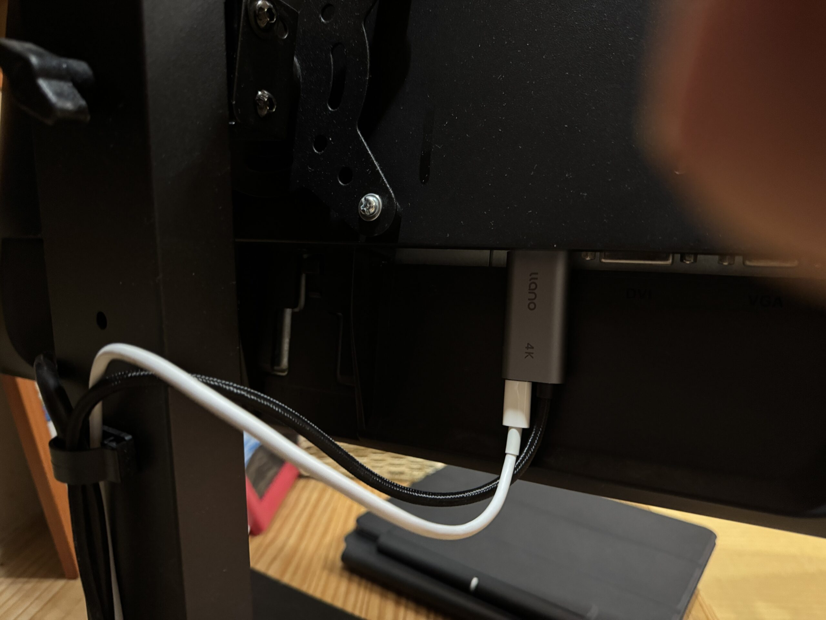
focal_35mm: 24
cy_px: 310
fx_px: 573
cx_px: 413
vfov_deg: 56.8
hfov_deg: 71.6
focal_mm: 6.76
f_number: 1.78
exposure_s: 1/30
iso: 800
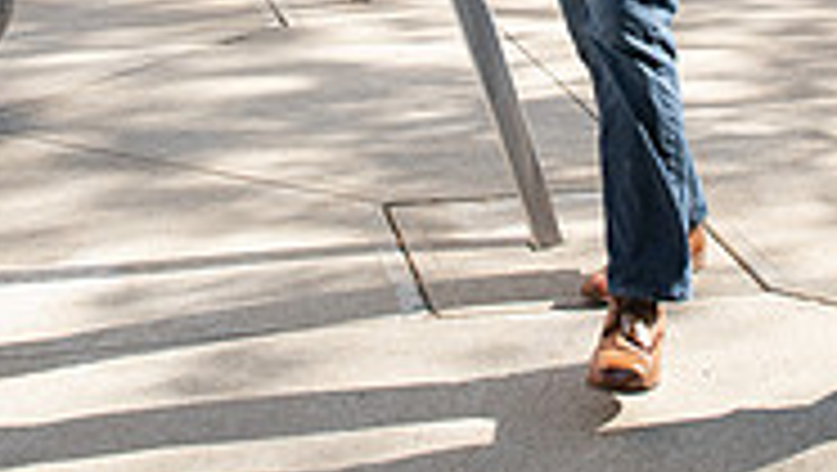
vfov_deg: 13.0
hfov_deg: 24.1
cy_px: -249
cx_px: 513
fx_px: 1955
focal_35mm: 88
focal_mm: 27
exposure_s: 1/500
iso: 400
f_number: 6.3
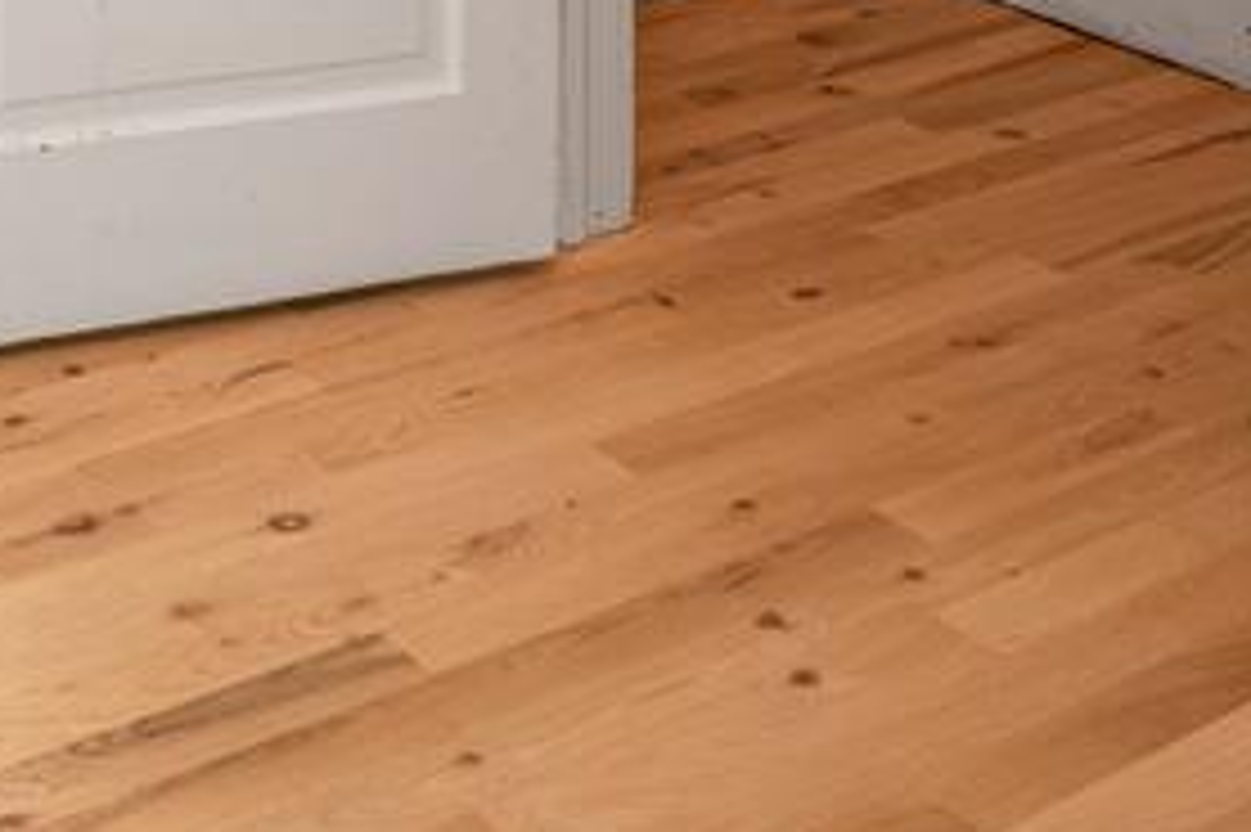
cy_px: -531
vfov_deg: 19.1
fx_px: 2049
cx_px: -248
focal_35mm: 59
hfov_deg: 29.3
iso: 400
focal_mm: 16
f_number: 5.6
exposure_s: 1/60
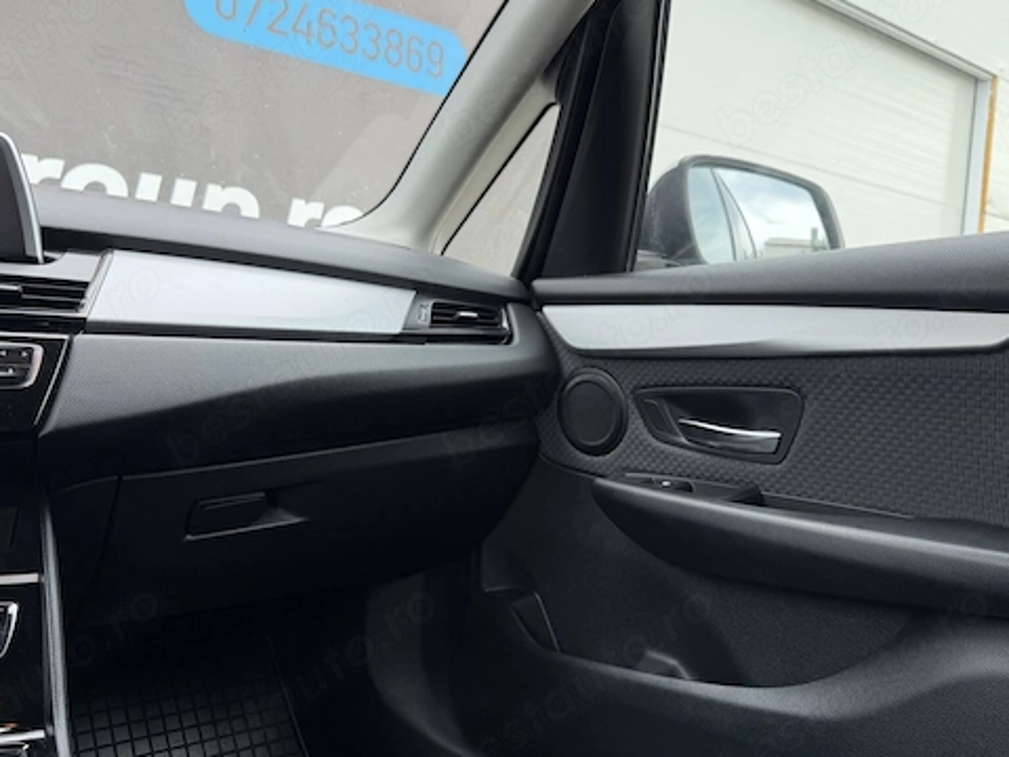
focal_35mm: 30
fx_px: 874
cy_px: 393
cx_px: 462
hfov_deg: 59.9
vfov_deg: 46.8
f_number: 1.78
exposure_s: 1/100
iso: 64
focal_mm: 6.76
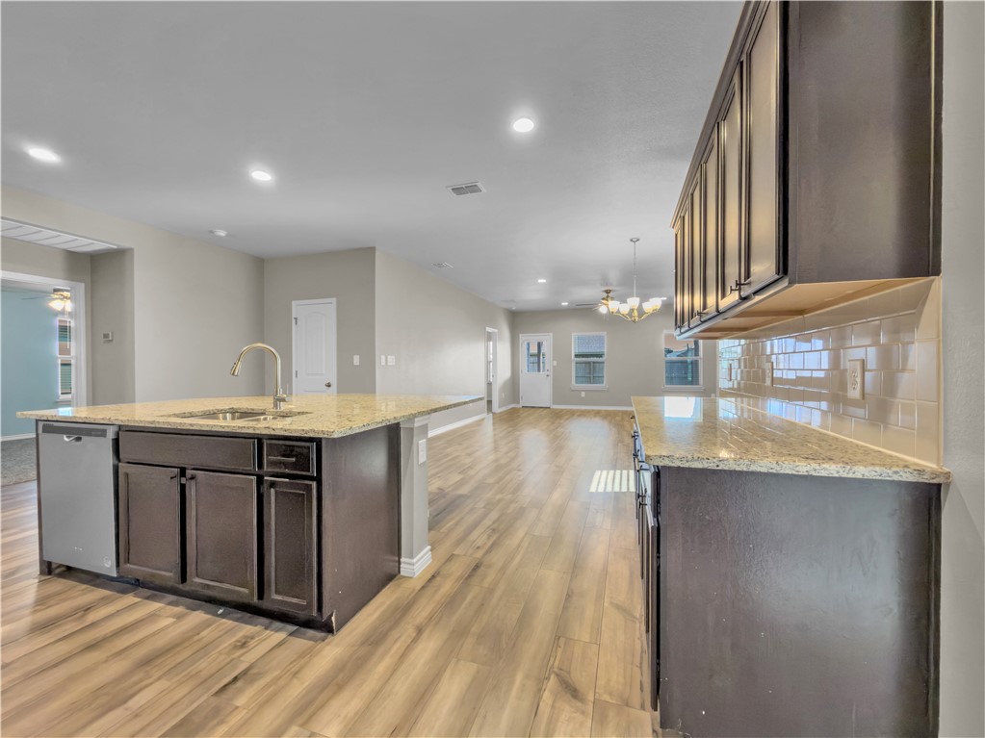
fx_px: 398
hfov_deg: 102.1
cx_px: 492
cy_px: 369
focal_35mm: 14
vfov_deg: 85.7
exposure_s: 1/30
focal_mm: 2.22
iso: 100
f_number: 2.2
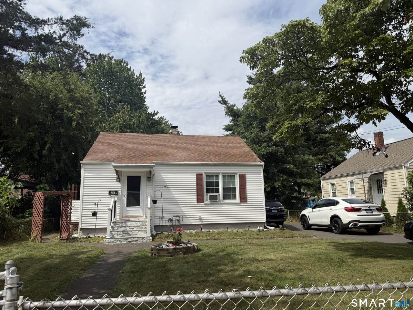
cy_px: 155
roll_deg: +1.5
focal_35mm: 24
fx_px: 286
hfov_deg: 71.6
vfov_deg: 56.8
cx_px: 206
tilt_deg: +10.3
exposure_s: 1/7353
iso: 80
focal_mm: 6.76
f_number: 1.78
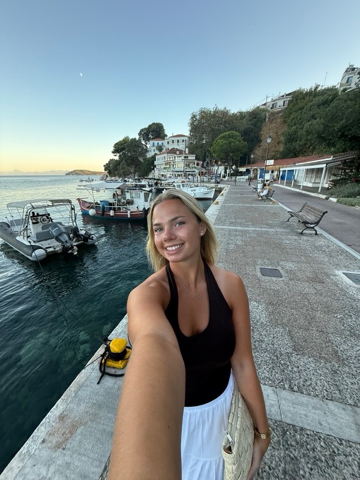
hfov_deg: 85.7
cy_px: 240
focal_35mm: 14
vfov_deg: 102.1
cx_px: 180
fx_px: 194
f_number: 2.2
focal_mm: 2.22
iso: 80
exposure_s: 1/99
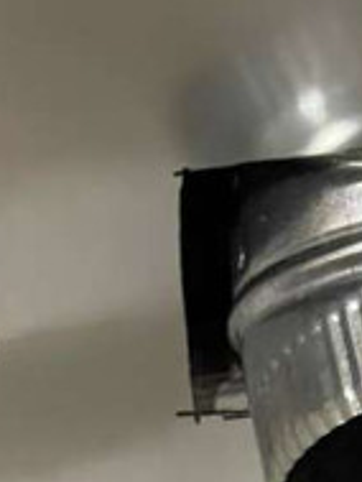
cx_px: 496
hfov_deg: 7.0
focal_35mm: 211
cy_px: 587
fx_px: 2939
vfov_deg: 9.2
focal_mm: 6.6
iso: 20
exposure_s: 1/23
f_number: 2.8
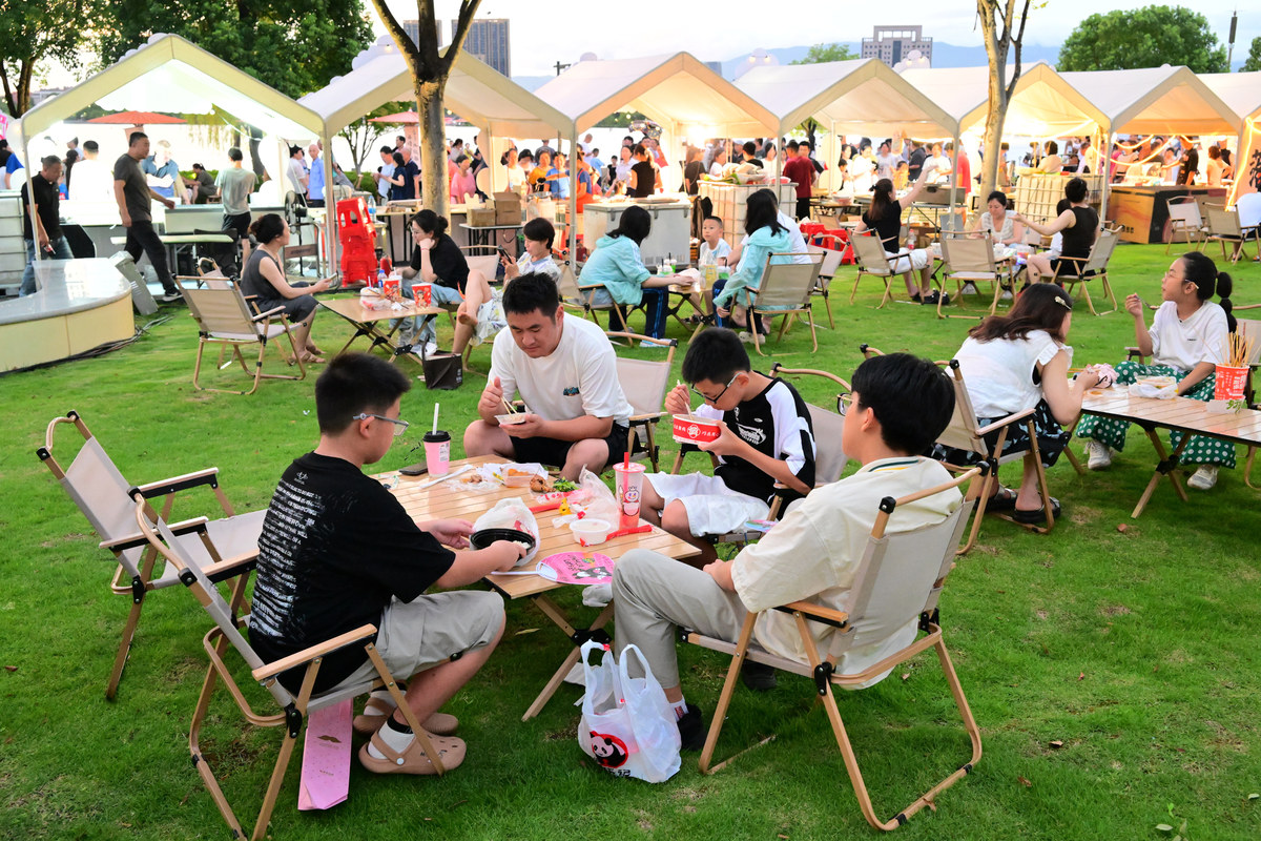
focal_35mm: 33
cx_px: 630
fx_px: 1156
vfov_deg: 40.0
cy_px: 420
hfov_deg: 57.2
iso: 8000
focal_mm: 33
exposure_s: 1/80
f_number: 6.3
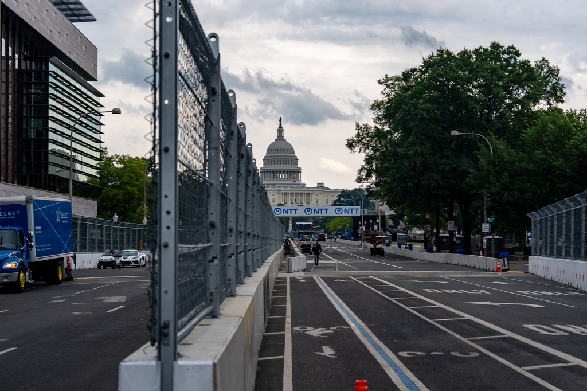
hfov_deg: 28.9
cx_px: 294
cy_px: 196
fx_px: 1141
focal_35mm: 70
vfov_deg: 19.4
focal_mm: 70
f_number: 6.3
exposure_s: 1/400
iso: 250
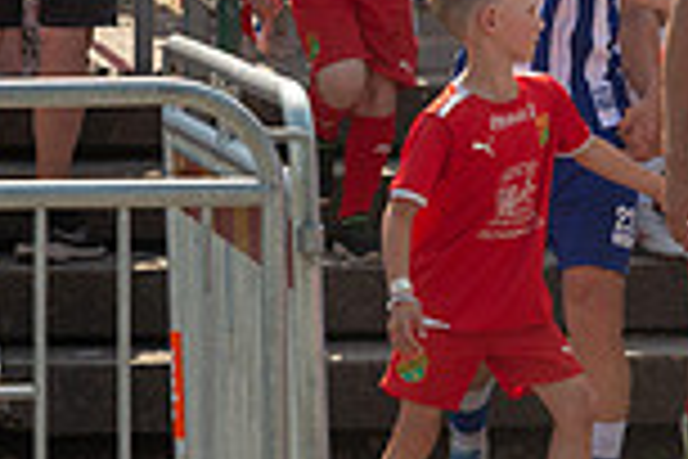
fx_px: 5064
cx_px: 675
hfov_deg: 7.7
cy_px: 7
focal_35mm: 265
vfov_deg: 5.2
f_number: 5.6
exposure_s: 1/1000
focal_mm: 70
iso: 560
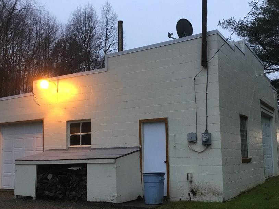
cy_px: 126
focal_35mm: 39
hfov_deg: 47.9
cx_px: 143
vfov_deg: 36.7
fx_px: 314
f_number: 2.4
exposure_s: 1/30
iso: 125
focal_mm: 3.3
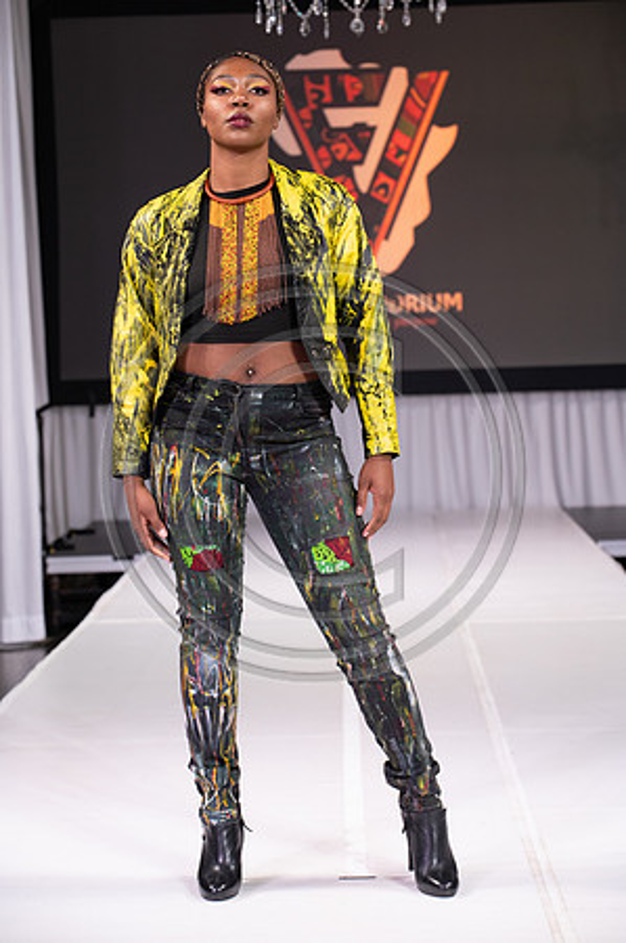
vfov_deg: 21.5
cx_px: 313
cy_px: 472
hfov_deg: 14.4
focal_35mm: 95
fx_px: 2483
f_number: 5.6
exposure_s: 1/400
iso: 2000
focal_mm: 95
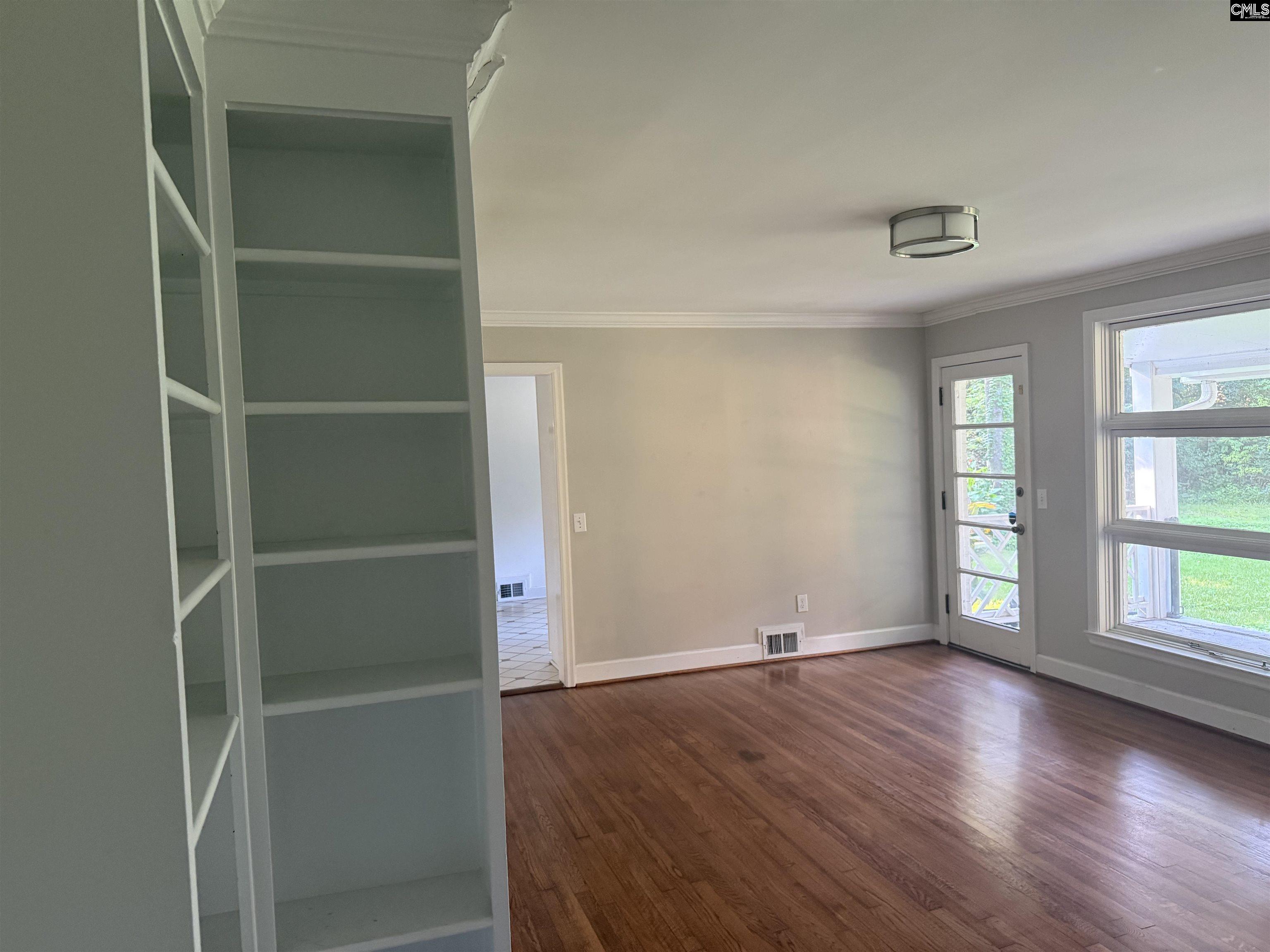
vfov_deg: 56.8
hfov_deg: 71.6
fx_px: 881
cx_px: 635
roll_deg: +3.0
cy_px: 476
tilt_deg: -1.8
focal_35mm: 24
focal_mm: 6.76
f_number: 1.78
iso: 400
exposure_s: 1/60
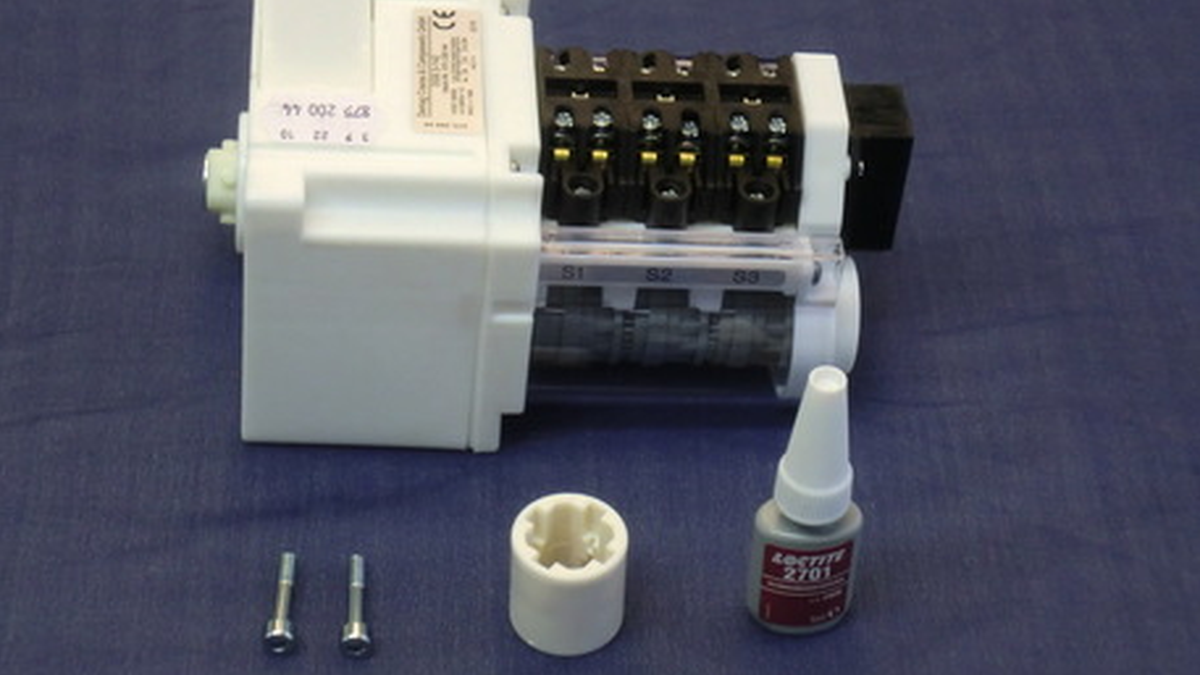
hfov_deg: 26.5
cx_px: 599
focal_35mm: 80
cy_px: 319
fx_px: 2545
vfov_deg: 15.1
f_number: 4.7
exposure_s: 1/40
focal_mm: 13.02
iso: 400
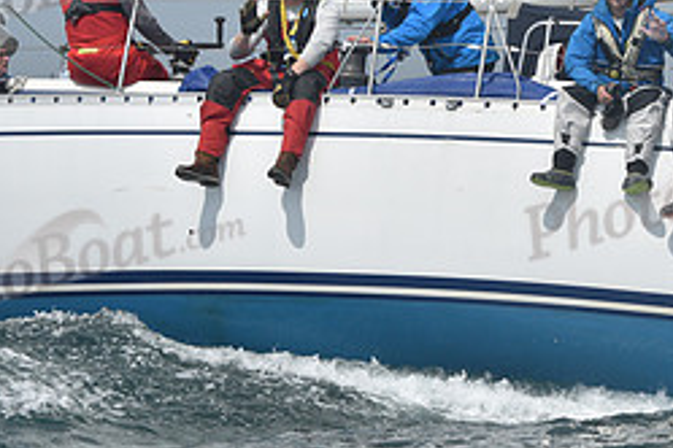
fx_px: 4449
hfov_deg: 8.6
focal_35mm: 238
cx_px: 387
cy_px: 88
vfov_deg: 5.8
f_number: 14
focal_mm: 102
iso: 320
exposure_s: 1/800
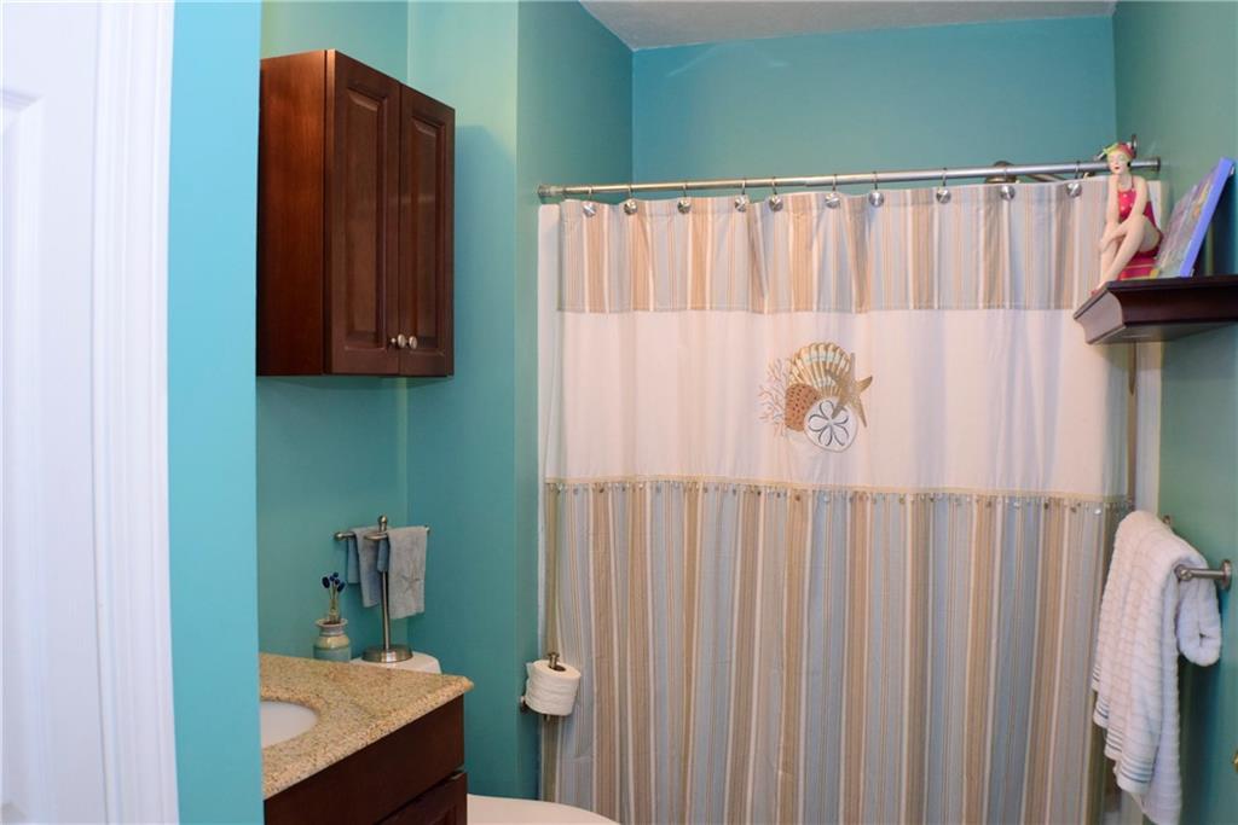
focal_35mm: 42
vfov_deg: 31.9
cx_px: 619
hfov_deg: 46.4
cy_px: 412
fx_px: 1444
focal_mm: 28
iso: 1800
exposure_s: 1/50
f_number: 5
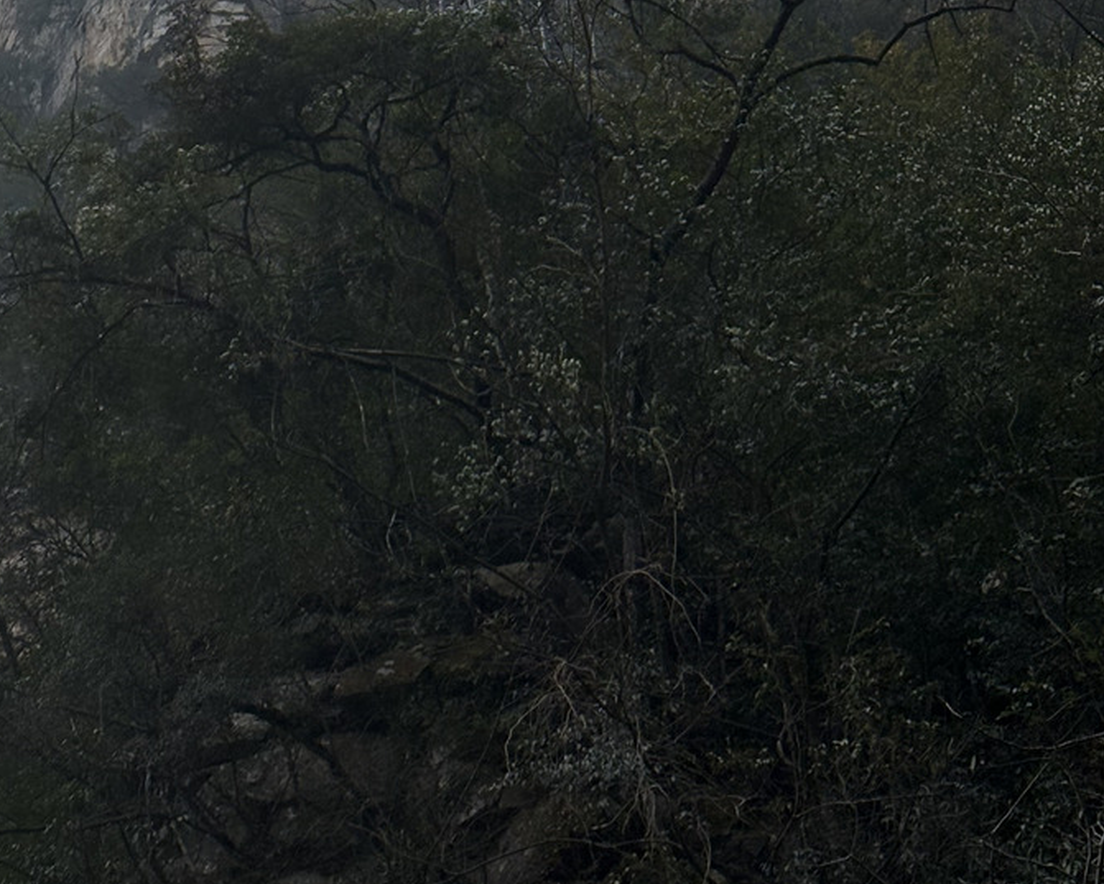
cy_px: -224
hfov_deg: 15.9
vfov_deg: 12.4
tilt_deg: +56.7
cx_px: 411
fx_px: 3954
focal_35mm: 121
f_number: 1.6
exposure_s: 1/465
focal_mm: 5.96
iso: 32
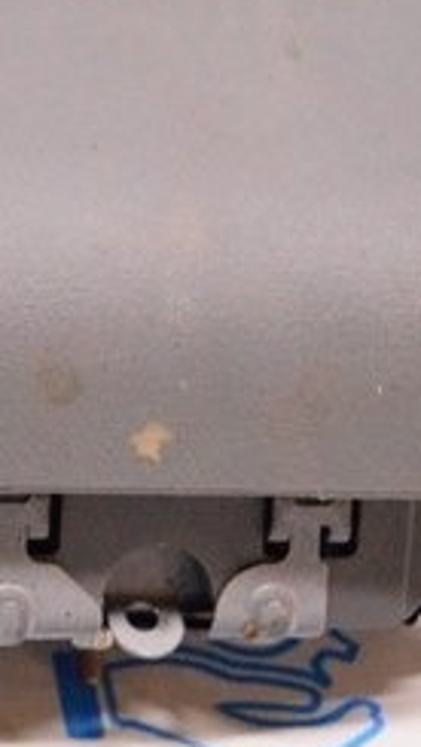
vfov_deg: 18.1
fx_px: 2339
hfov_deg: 9.5
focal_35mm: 118
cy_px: 215
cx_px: -488
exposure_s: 1/320
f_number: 3.5
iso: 3200
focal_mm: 18
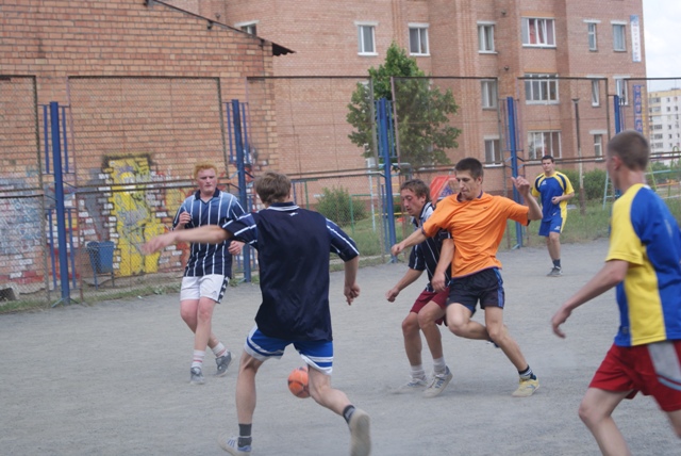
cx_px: 340
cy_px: 228
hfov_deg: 24.6
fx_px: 1562
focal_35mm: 82
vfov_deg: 16.6
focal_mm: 55
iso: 100
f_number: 5.6
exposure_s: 1/200
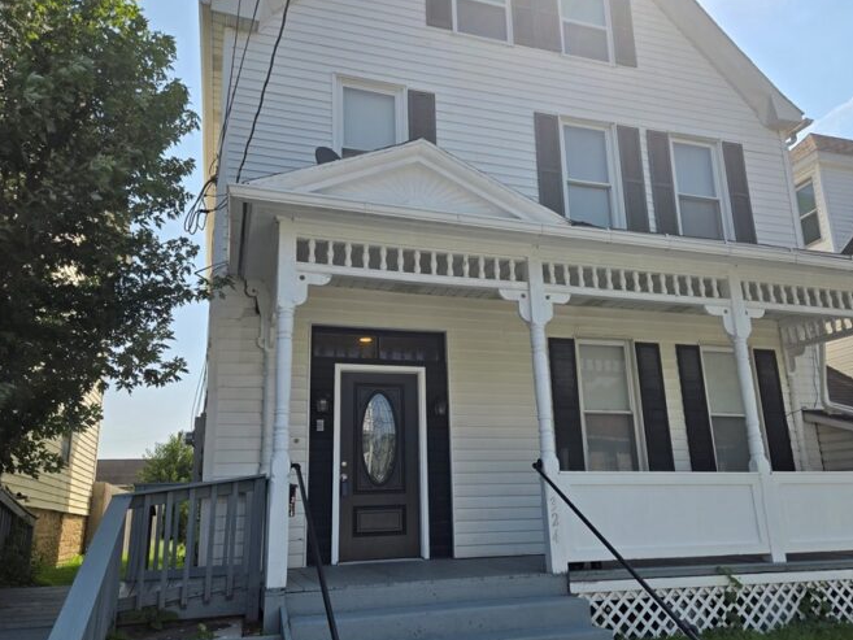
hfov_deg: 63.3
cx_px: 467
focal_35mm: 28
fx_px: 690
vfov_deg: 49.7
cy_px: 332
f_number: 1.8
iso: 25
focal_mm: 5.4
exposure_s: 1/2977
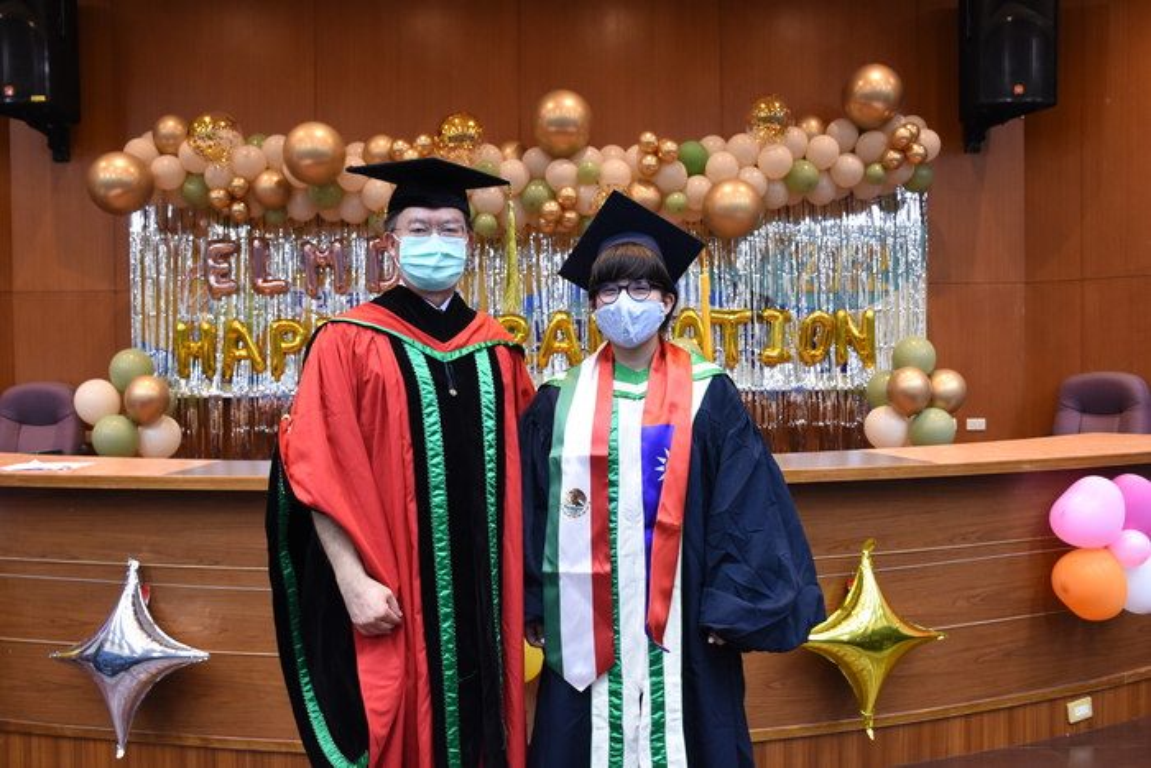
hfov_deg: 61.9
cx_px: 576
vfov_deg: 43.6
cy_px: 384
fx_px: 959
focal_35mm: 30
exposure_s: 1/60
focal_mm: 20
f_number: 3.8
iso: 1000
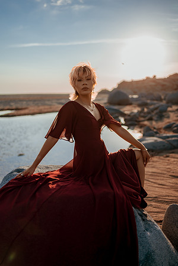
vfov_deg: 54.4
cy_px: 133
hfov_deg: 37.9
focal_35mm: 35
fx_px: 260
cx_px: 89
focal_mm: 35
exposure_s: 1/8000
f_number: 1.4
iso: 100
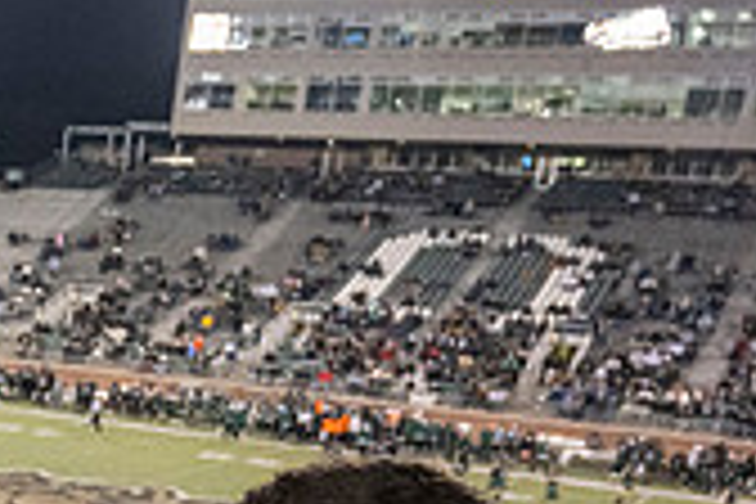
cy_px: 601
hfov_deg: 20.2
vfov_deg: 15.8
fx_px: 1743
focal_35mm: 83
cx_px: -450
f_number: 4
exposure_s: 1/500
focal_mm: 24
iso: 3200
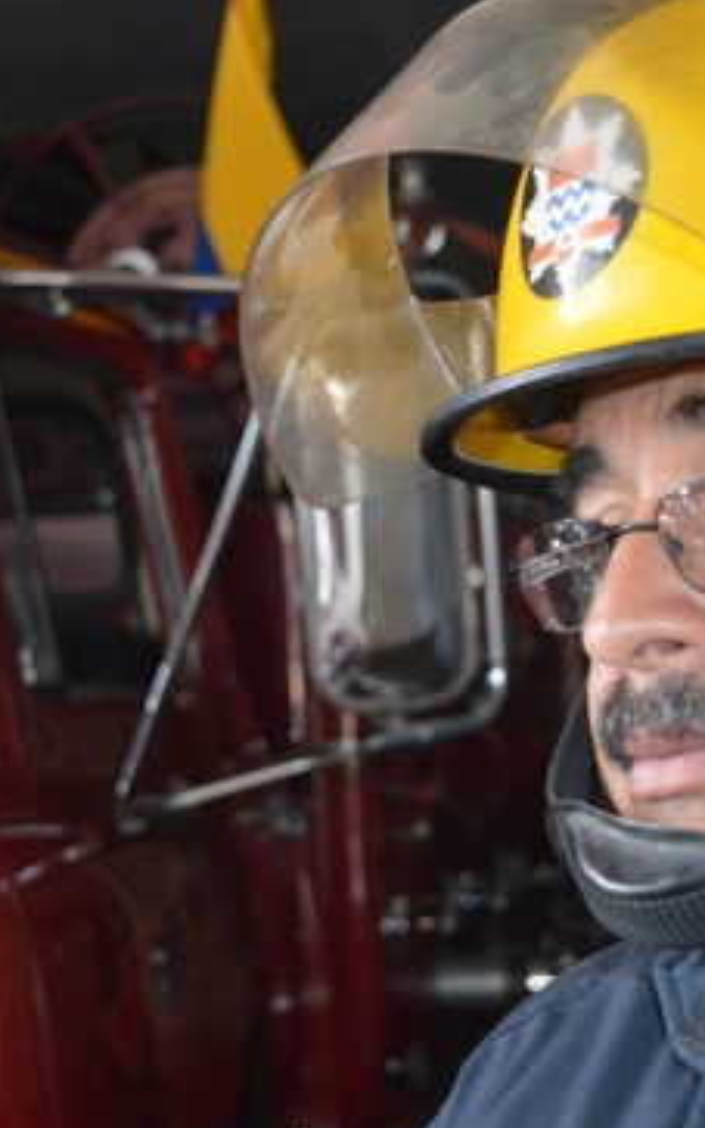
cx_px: 444
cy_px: 566
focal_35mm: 88
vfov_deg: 23.5
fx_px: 2704
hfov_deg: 14.8
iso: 1400
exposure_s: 1/60
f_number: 4.8
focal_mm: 38
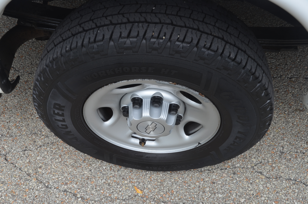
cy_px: 102
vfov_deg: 32.9
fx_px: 346
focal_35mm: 40
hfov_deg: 48.0
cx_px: 154
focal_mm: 27
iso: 200
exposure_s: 1/200
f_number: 7.1
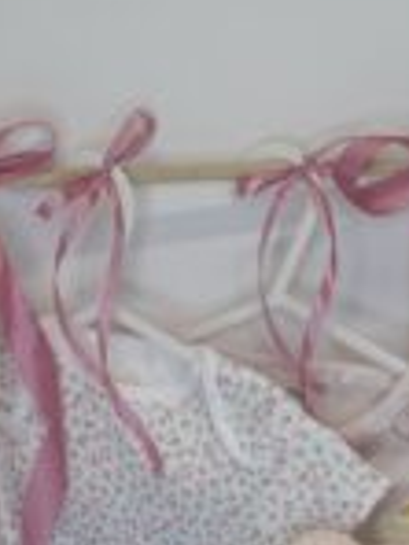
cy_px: 678
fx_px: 977
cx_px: 251
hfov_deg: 23.6
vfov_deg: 27.0
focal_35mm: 62
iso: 100
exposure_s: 1/100
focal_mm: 5.54
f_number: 1.8
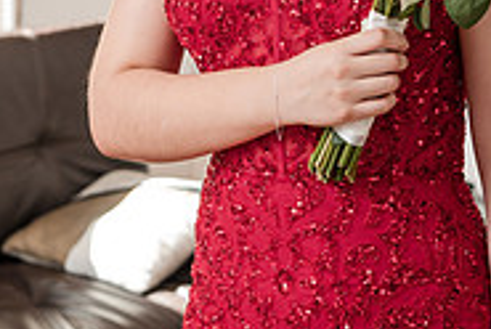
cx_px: 82
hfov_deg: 17.0
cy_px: -134
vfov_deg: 11.2
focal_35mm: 119
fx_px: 1626
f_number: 3.2
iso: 1000
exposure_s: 1/250
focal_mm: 38
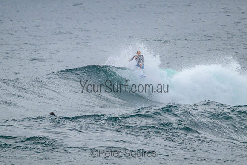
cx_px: 134
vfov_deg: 1.3
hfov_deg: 1.9
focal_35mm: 1100
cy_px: 69
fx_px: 7547
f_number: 11
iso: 1800
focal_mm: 800
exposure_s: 1/2000
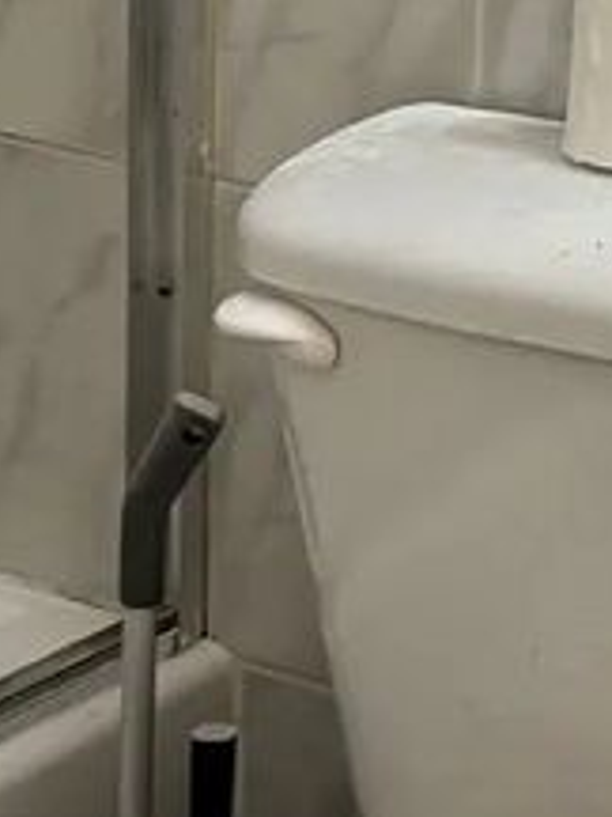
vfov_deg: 11.6
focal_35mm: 164
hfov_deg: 8.5
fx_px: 3866
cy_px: -357
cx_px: 1300
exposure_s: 1/60
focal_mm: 5.96
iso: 125
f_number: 1.6
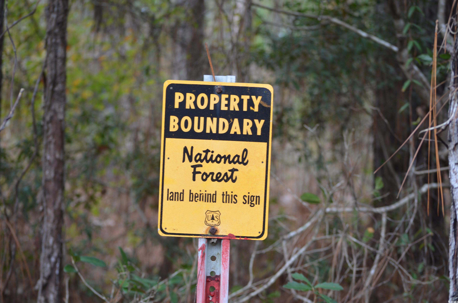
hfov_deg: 24.7
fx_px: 1047
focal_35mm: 82
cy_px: 152
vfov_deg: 16.5
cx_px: 229
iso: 400
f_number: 5
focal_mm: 55
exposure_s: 1/100
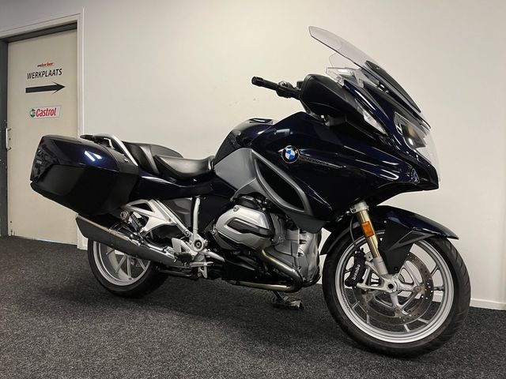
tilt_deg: -2.9
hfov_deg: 67.3
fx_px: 380
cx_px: 253
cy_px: 190
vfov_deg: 53.1
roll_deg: -0.7
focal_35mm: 26
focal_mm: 5.1
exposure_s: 1/50
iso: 100
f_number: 1.6
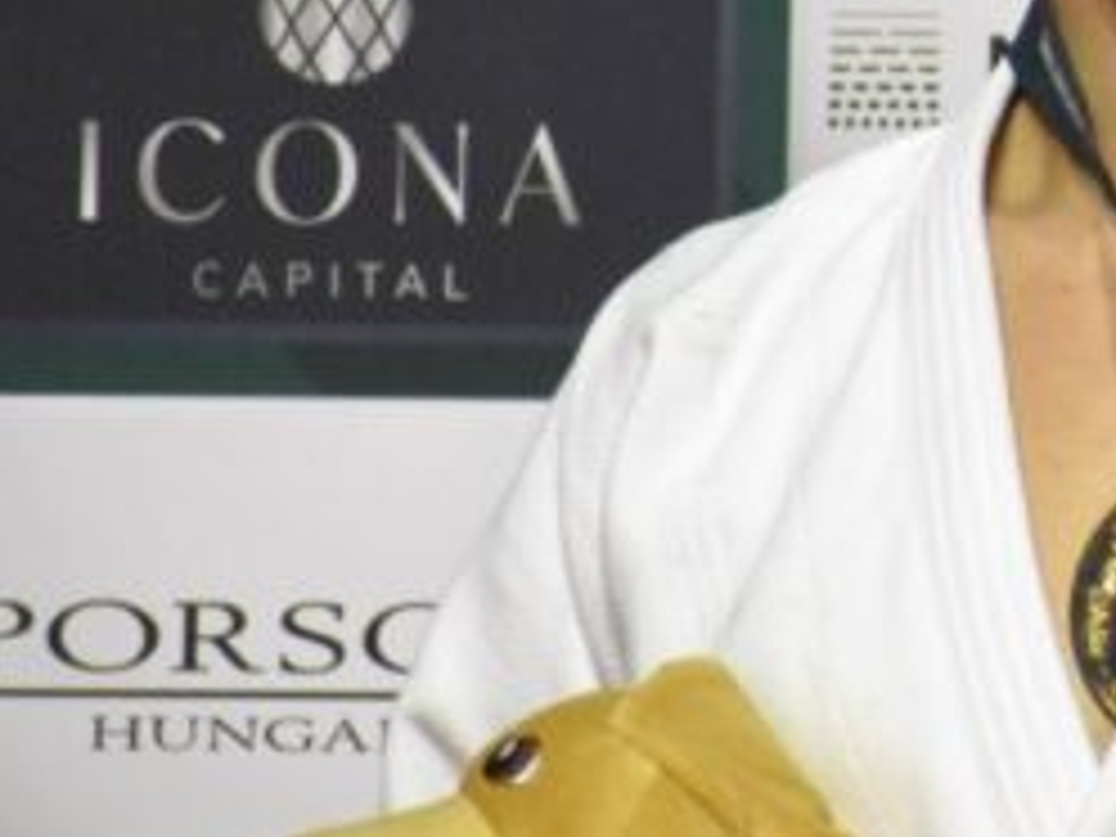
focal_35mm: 1341
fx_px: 43233
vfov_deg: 1.1
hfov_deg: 1.5
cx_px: 1422
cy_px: 144
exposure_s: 1/640
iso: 6400
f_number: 7.1
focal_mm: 300
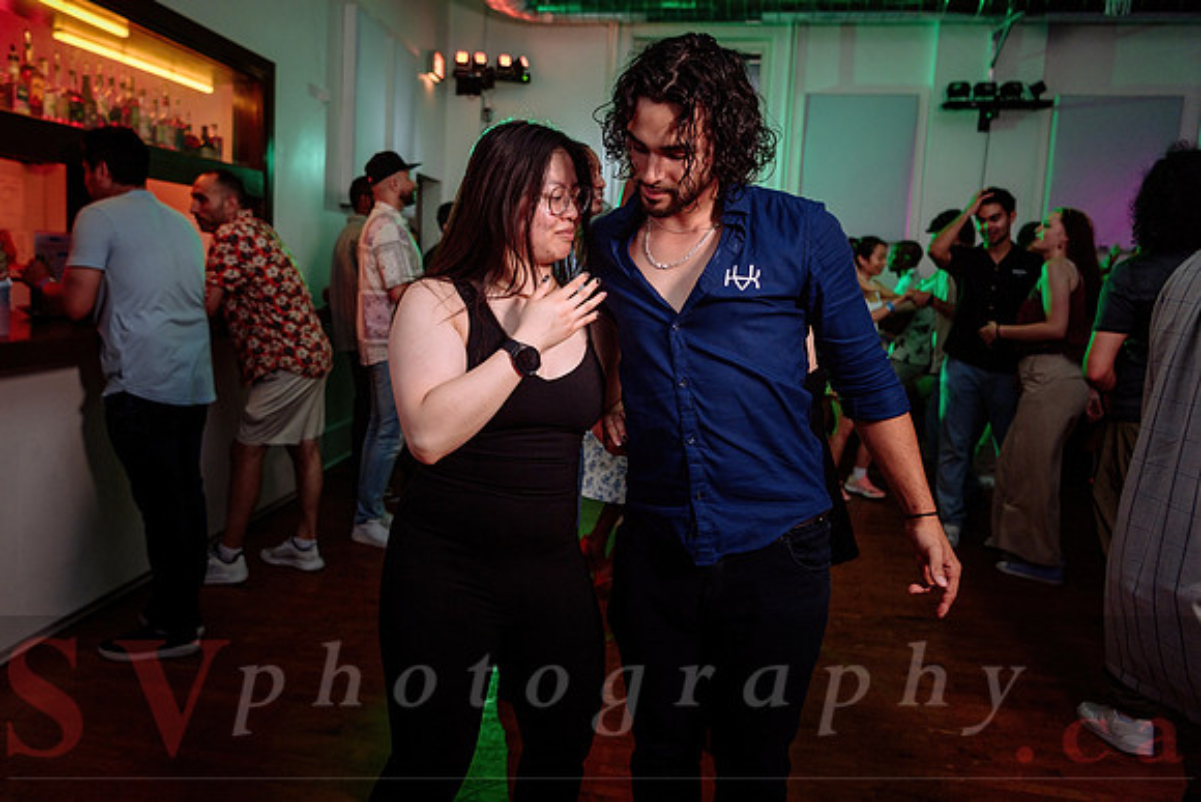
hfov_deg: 66.3
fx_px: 916
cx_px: 532
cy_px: 355
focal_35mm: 27
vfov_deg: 47.2
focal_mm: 24
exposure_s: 1/80
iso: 800
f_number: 2.8
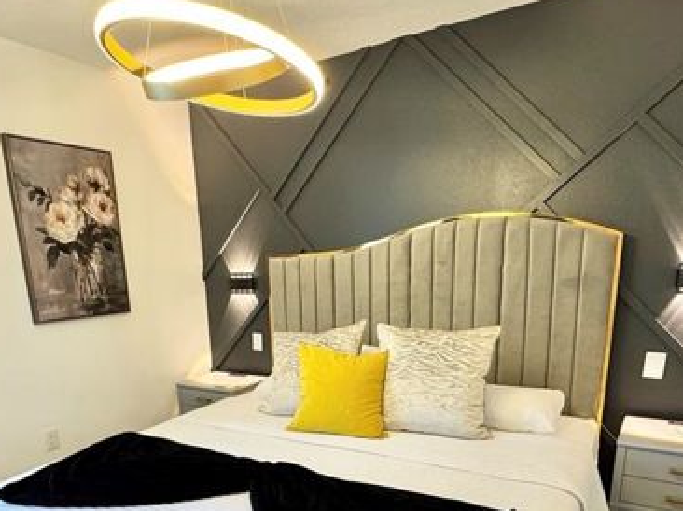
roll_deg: +2.3
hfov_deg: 65.2
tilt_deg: -16.1
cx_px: 305
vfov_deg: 48.4
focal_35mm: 27
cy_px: 410
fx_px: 532
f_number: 2.2
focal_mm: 2.22
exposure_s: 1/60
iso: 200
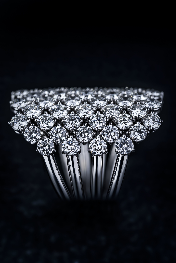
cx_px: 88
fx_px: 660
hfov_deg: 15.2
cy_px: 132
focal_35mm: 90
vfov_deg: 22.6
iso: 50
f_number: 11
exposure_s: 1/100
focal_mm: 90
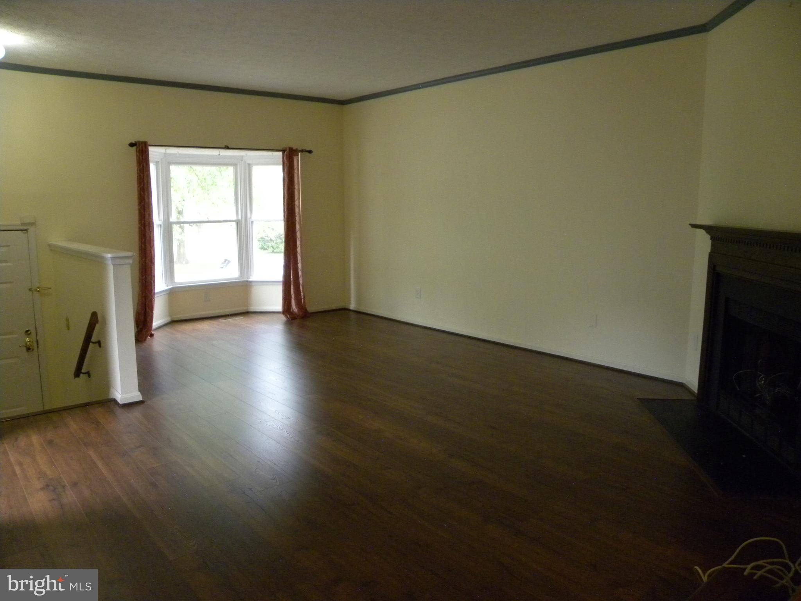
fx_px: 602
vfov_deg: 53.1
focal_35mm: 26
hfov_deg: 67.3
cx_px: 400
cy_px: 300
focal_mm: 4.6
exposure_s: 1/58.6
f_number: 2.8
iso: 400
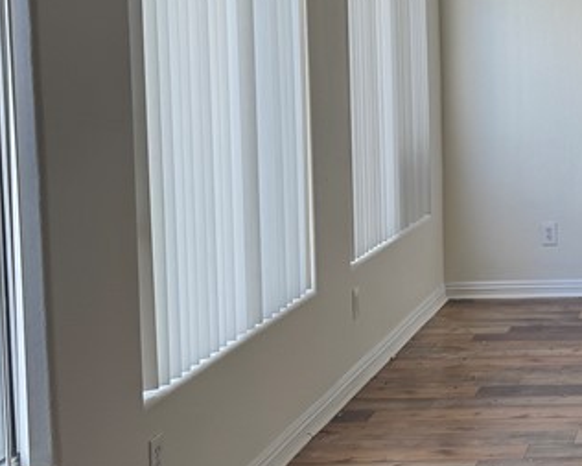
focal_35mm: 76
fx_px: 1310
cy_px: 105
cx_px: 711
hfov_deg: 22.9
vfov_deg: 20.0
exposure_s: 1/202
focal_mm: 6.76
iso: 64
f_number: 1.78
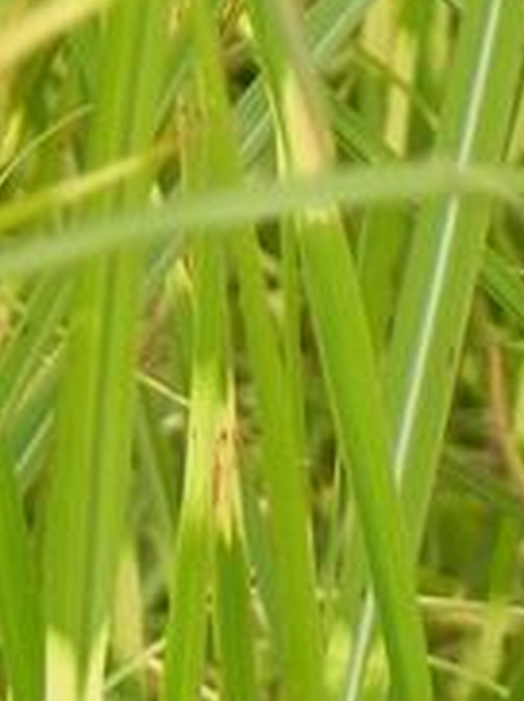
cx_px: 73
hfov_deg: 2.1
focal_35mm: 714
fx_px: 14445
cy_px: 1179
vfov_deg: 2.8
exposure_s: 1/100
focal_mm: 28.8
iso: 160
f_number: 5
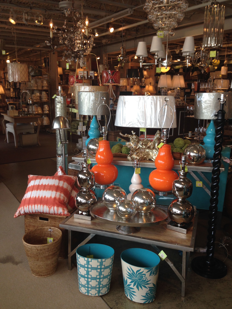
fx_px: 295
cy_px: 154
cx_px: 116
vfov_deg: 55.4
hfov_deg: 42.9
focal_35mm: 33
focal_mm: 4.12
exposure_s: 1/60
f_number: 2.4
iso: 50
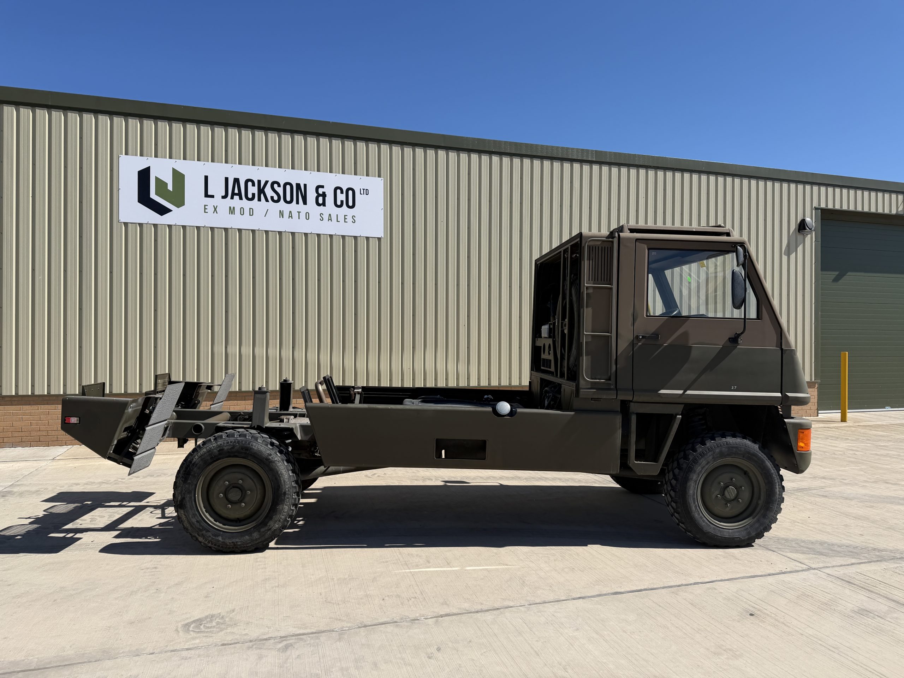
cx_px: 452
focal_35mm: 24
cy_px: 339
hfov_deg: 71.6
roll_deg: +0.4
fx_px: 627
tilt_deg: +1.2
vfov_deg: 56.8
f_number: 1.78
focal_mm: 6.76
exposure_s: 1/6173
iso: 80
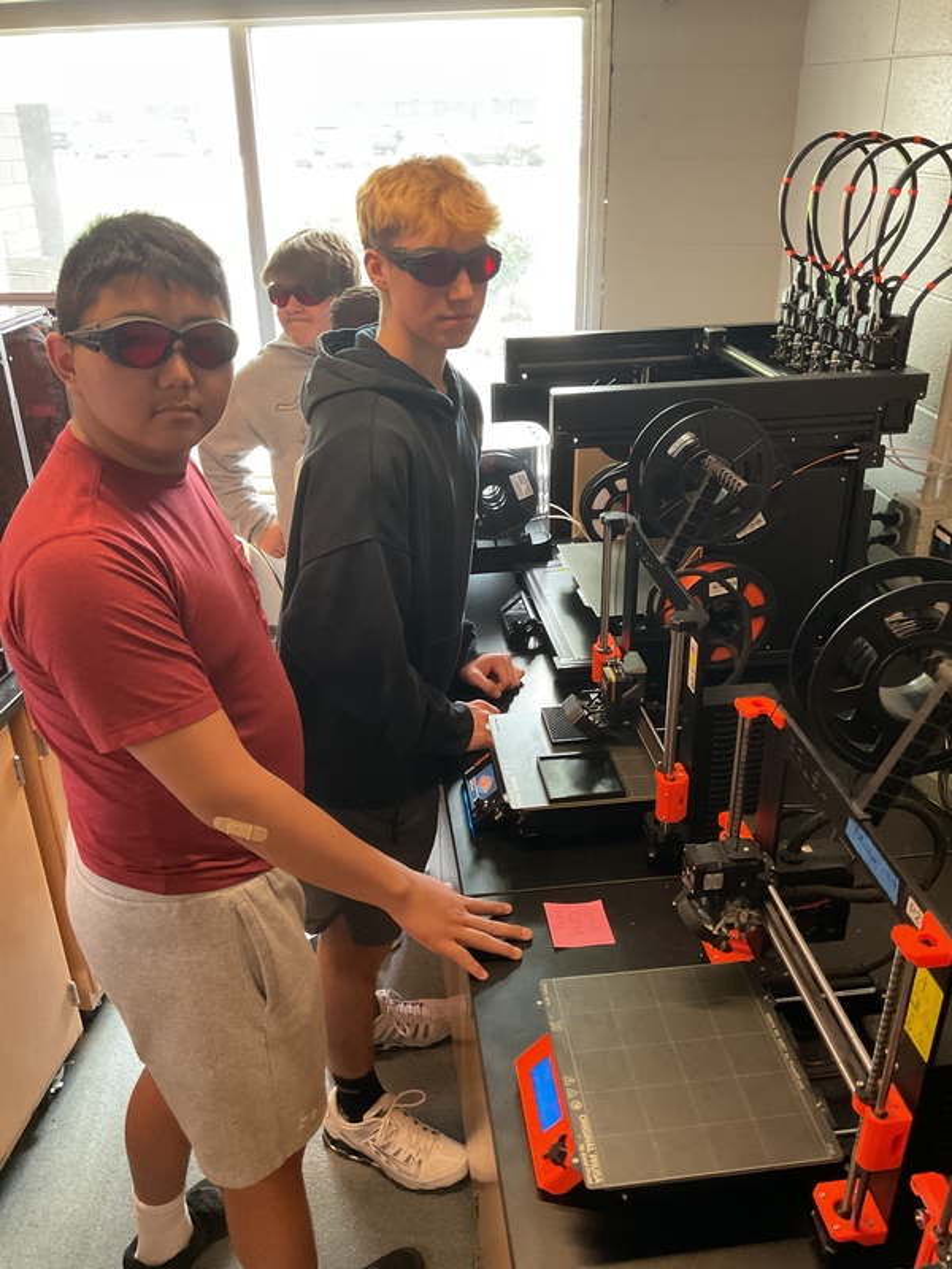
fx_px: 1063
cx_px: 476
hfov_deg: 48.2
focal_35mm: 29
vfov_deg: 61.7
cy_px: 634
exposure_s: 1/40
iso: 250
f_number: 1.8
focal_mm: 3
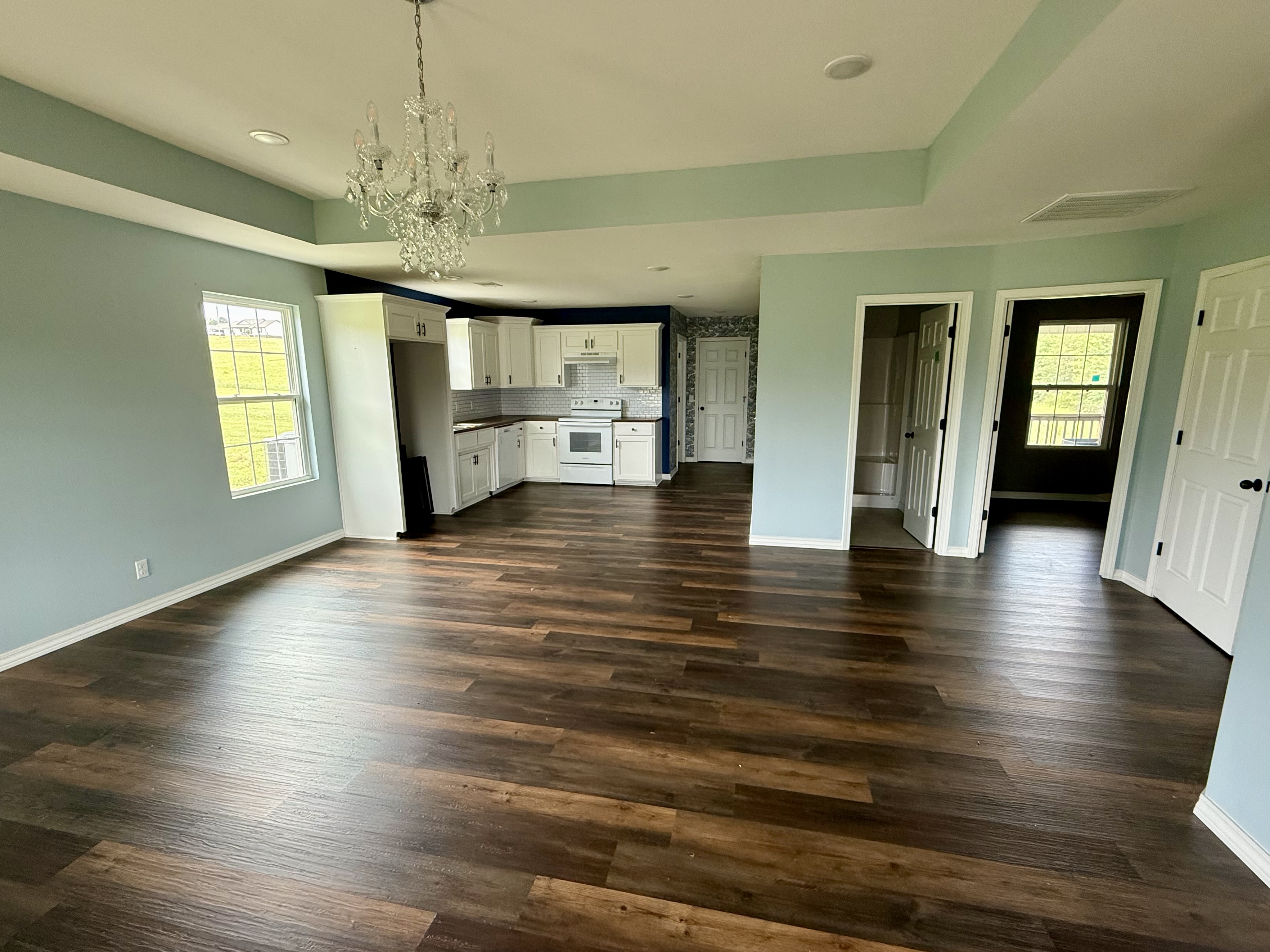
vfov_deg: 78.1
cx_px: 630
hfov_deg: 94.5
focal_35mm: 16
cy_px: 489
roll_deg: -0.2
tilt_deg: -10.5
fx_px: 587
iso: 200
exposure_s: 1/99
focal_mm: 2.22
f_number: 2.2
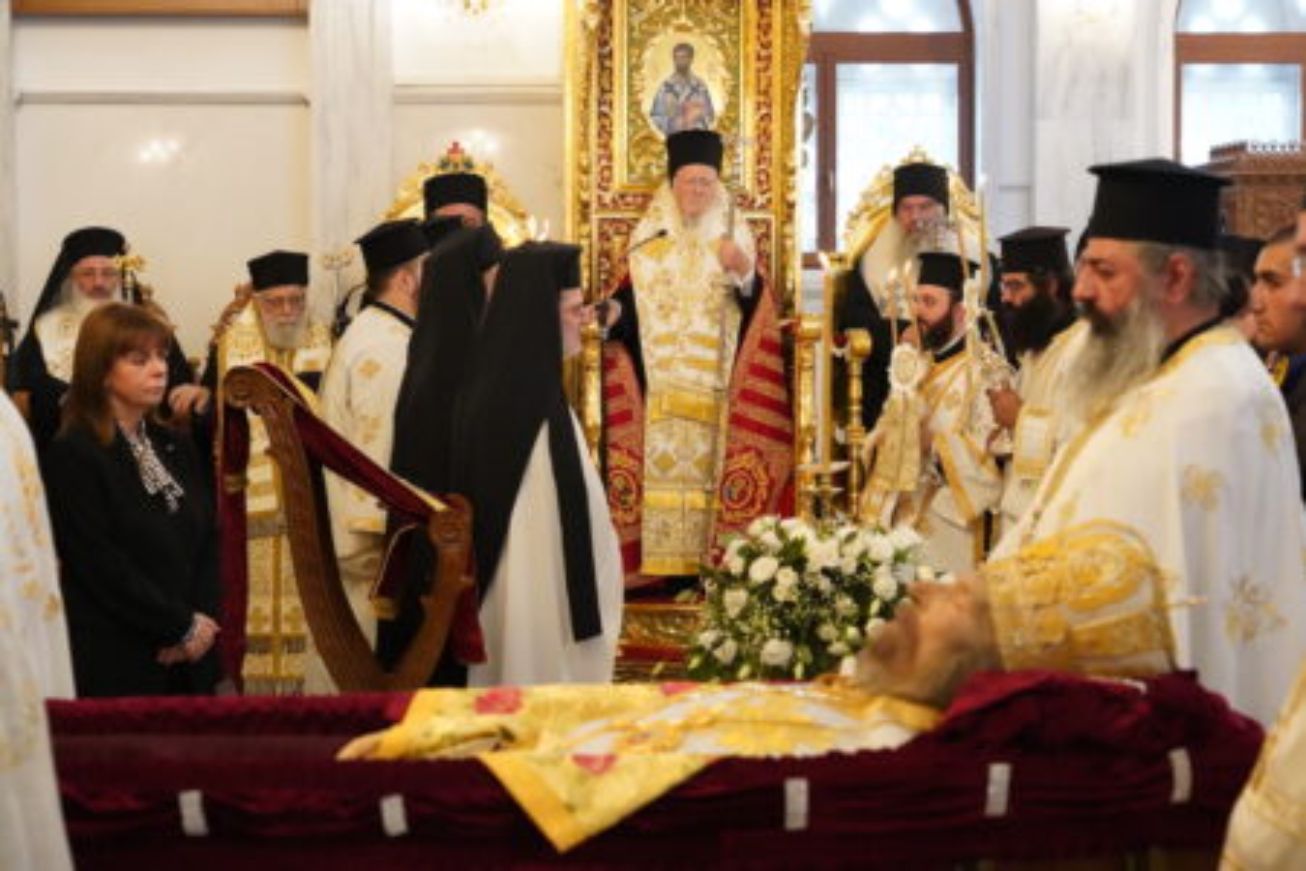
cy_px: 436
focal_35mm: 72
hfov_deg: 28.1
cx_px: 653
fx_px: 2612
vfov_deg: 18.9
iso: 16000
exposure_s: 1/400
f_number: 5.6
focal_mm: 72
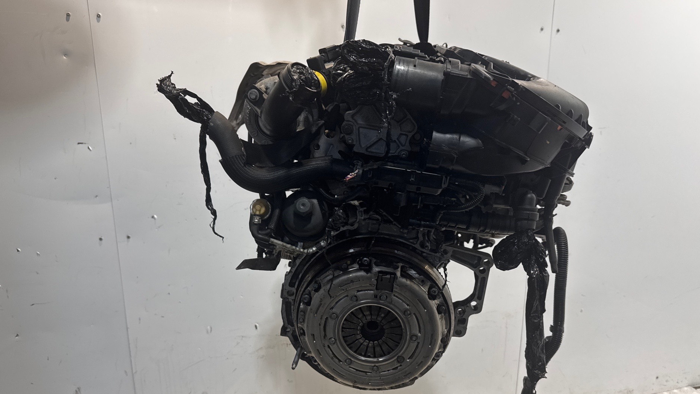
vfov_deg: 42.7
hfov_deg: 69.9
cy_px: 235
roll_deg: -0.8
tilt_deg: -15.8
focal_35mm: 27
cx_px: 354
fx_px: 501
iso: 80
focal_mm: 6.76
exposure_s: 1/100
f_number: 1.78
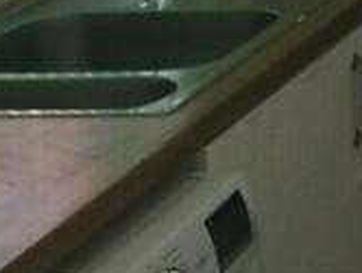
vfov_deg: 8.8
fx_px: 1676
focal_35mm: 160
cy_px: -275
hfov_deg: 10.0
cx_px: 999
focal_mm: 3.6
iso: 64
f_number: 1.8
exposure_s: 1/100
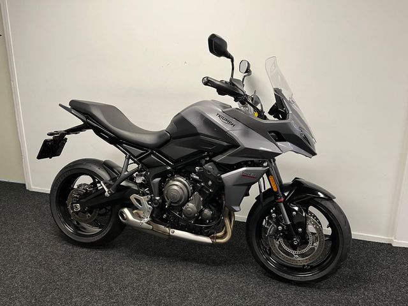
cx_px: 204
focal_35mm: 26
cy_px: 153
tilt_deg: -13.6
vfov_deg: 53.1
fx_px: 306
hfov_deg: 67.3
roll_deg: -0.7
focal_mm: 5.1
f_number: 1.6
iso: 80
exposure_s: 1/50
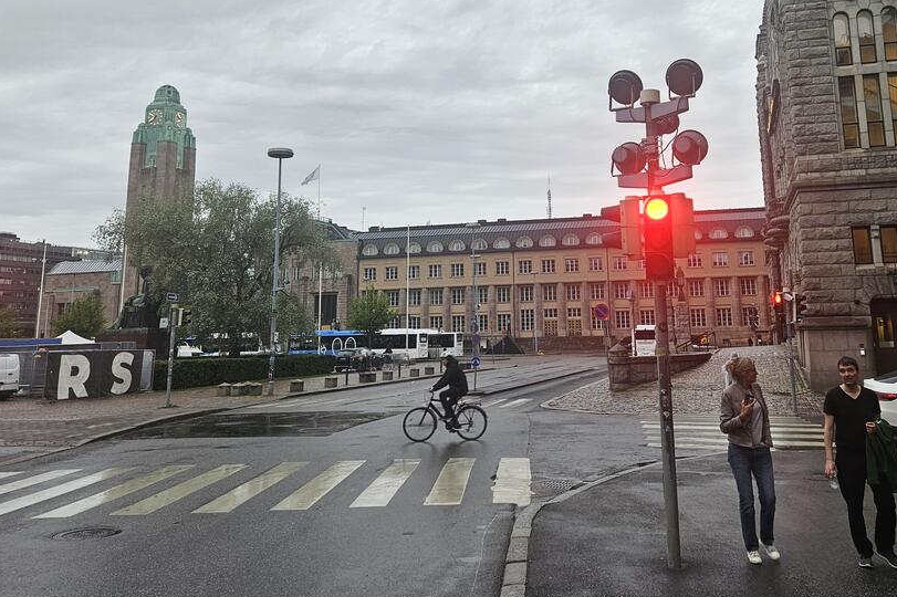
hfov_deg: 55.3
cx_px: 545
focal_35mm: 34
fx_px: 847
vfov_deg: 38.0
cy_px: 160
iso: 40
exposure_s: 1/100
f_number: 1.8
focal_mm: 5.4
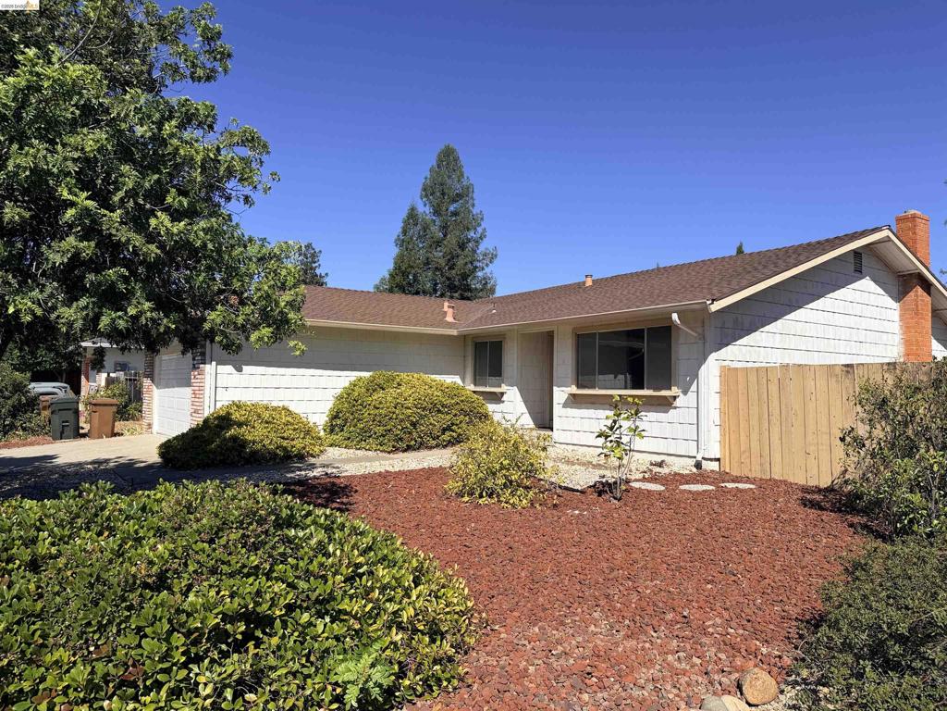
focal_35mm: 24
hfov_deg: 71.6
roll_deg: -0.7
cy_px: 356
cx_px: 474
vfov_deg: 56.8
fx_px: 657
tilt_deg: +2.5
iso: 80
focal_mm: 6.76
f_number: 1.78
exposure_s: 1/5714
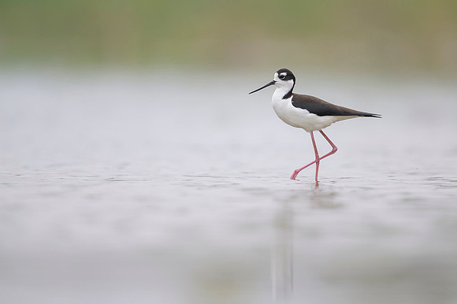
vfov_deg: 2.9
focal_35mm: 474
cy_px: 129
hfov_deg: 4.4
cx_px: 271
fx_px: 6008
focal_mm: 400
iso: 500
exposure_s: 1/2500
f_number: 2.8
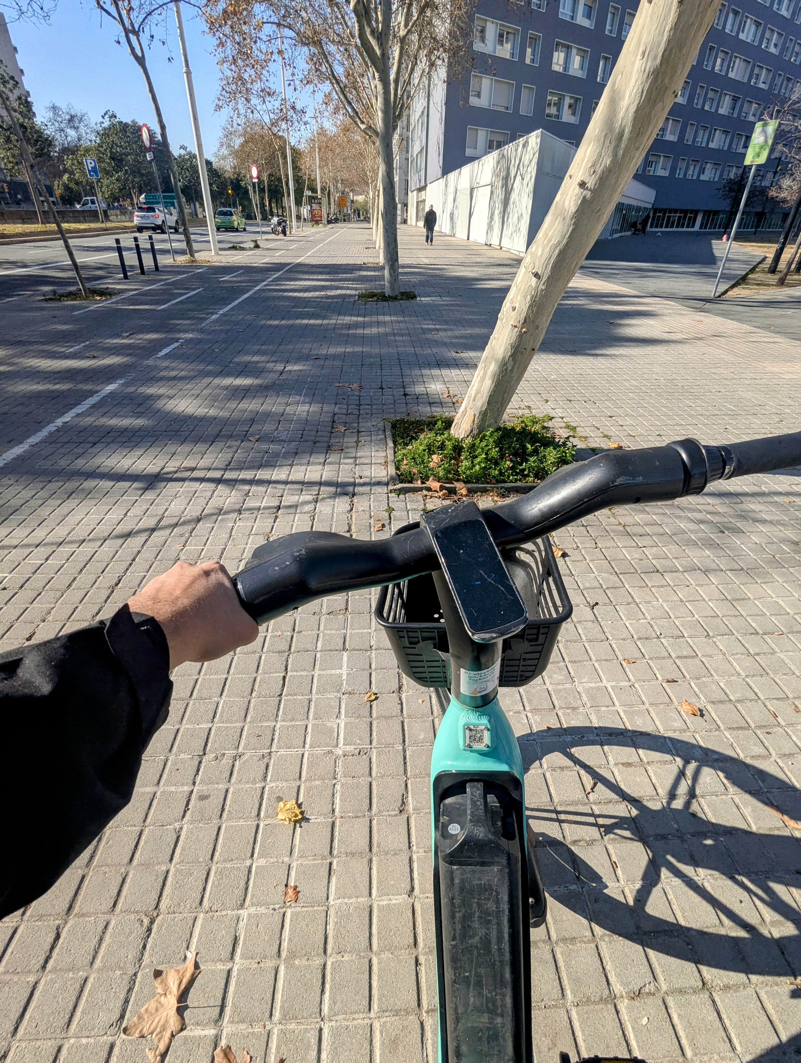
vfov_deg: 94.4
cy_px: 532
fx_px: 492
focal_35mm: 16
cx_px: 400
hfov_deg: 78.2
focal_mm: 2.35
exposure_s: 1/1431
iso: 48
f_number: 2.2
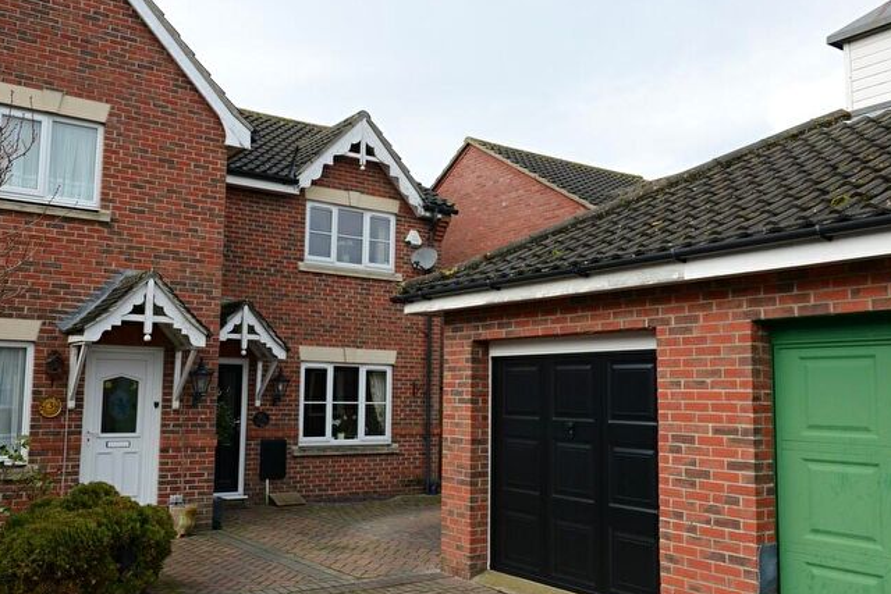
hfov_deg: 54.4
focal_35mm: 35
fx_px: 866
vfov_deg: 37.9
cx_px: 416
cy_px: 308
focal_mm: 32
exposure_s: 1/400
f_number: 10
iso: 1250
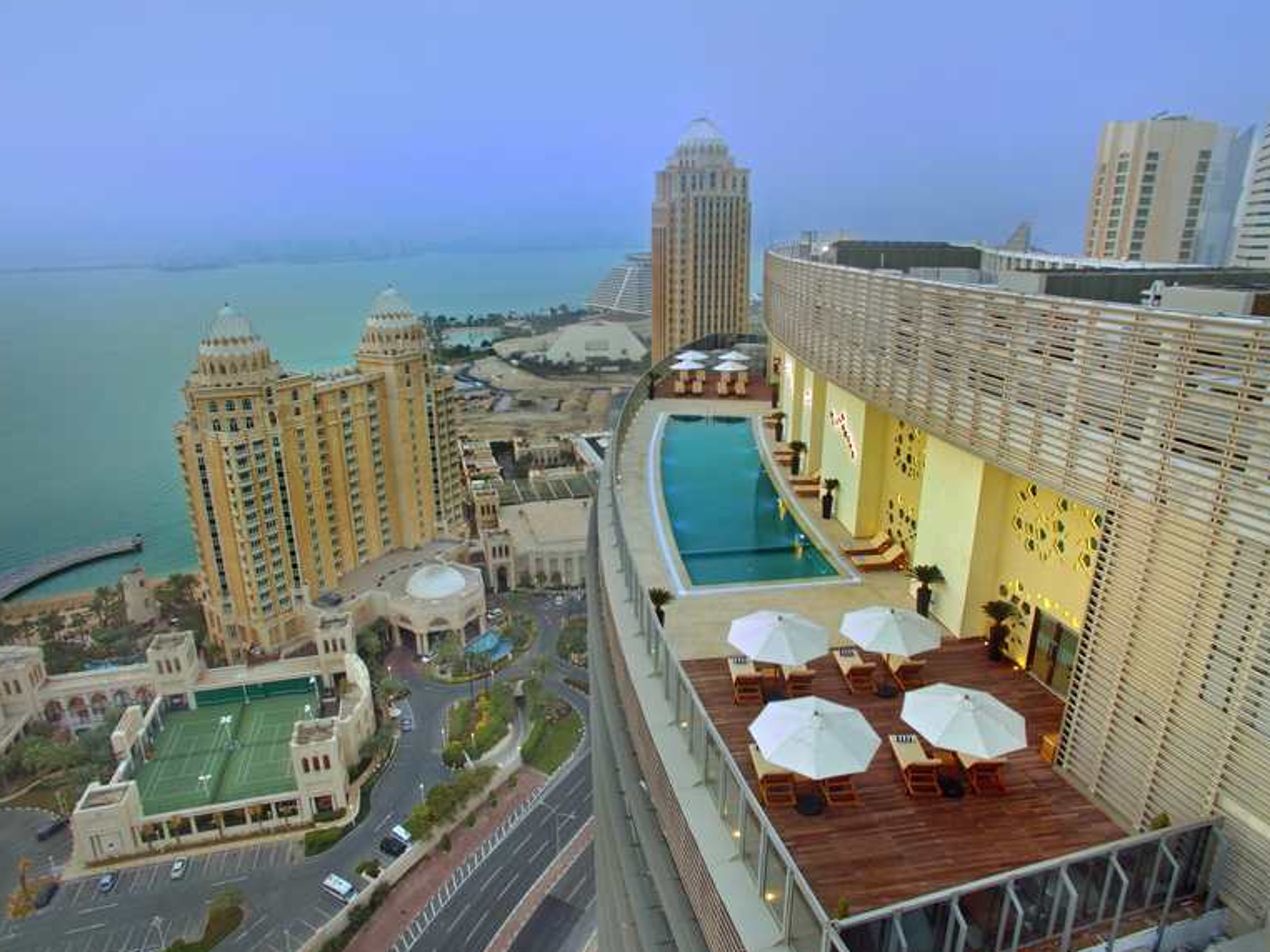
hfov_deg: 79.0
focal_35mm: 21
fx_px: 770
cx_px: 625
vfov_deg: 63.4
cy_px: 460
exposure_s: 1/10
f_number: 2.8
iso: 100
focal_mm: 3.61
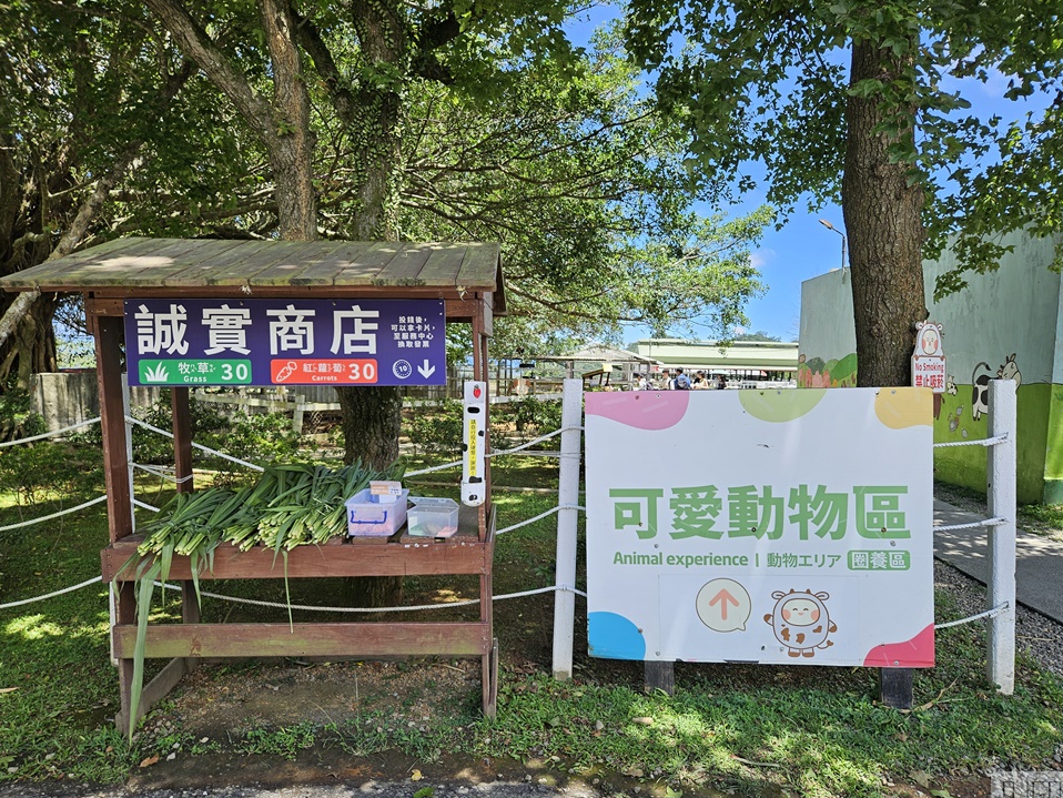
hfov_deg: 71.6
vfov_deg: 56.8
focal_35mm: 24
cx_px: 547
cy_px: 402
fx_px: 737
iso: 25
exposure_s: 1/514
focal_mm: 5.4
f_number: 1.8
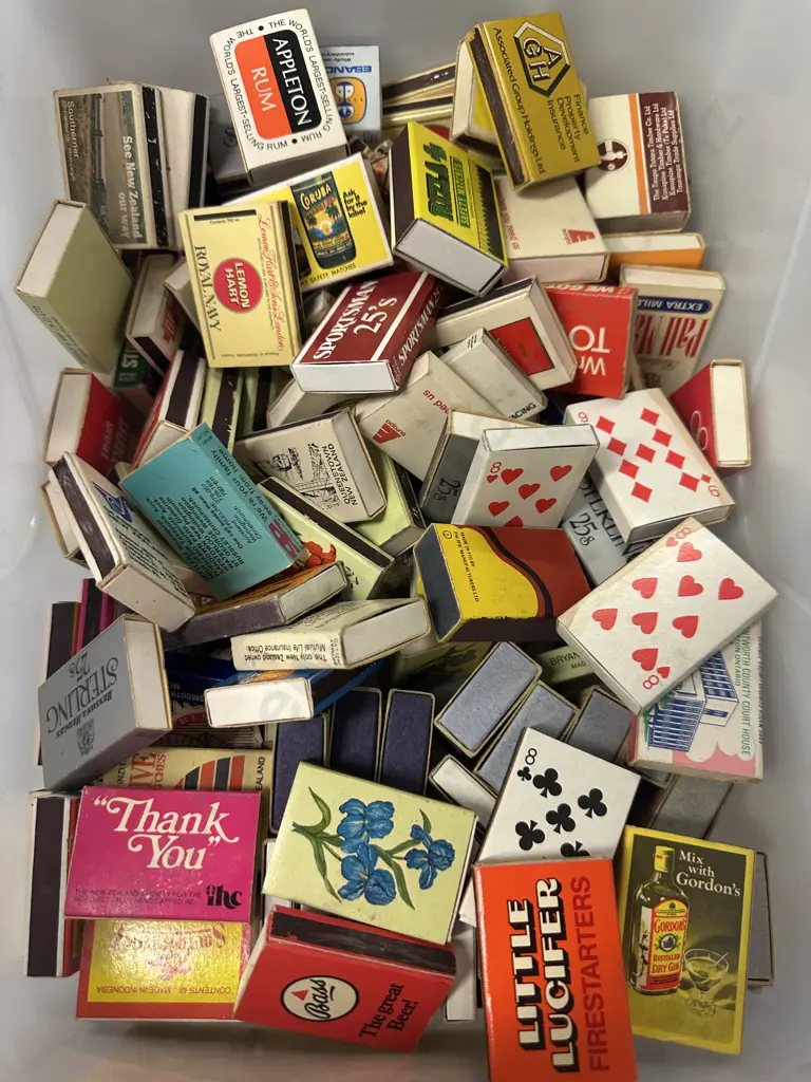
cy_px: 541
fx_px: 750
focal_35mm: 24
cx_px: 406
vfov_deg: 71.6
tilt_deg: -77.3
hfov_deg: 56.8
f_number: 1.78
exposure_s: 1/100
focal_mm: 6.86
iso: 200
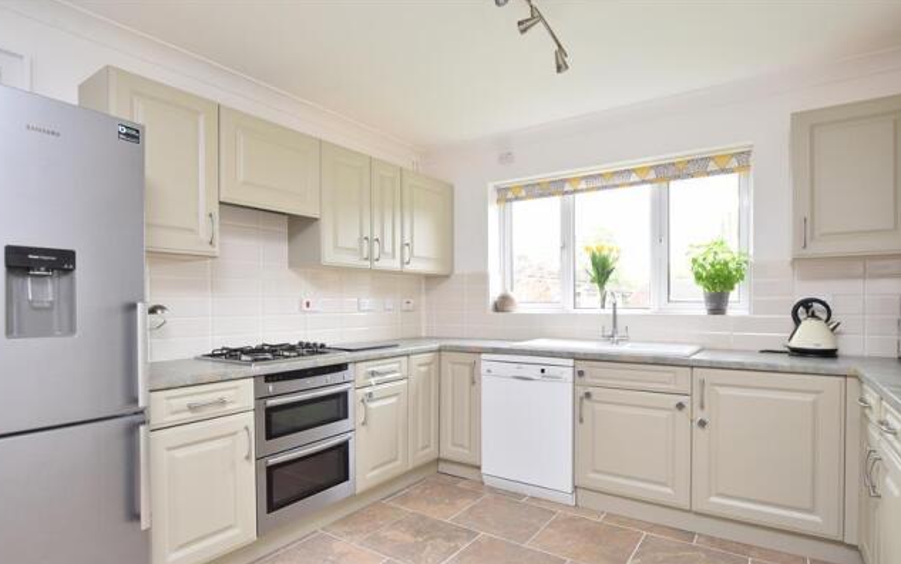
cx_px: 448
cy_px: 307
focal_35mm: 19
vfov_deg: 62.2
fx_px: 467
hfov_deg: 88.0
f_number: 8
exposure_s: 1/10
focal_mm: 12
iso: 200
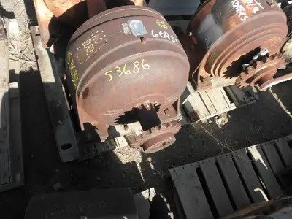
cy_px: 110
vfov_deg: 49.7
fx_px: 236
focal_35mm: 28
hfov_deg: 63.4
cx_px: 146
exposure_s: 1/400
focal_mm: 5
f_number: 3
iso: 64
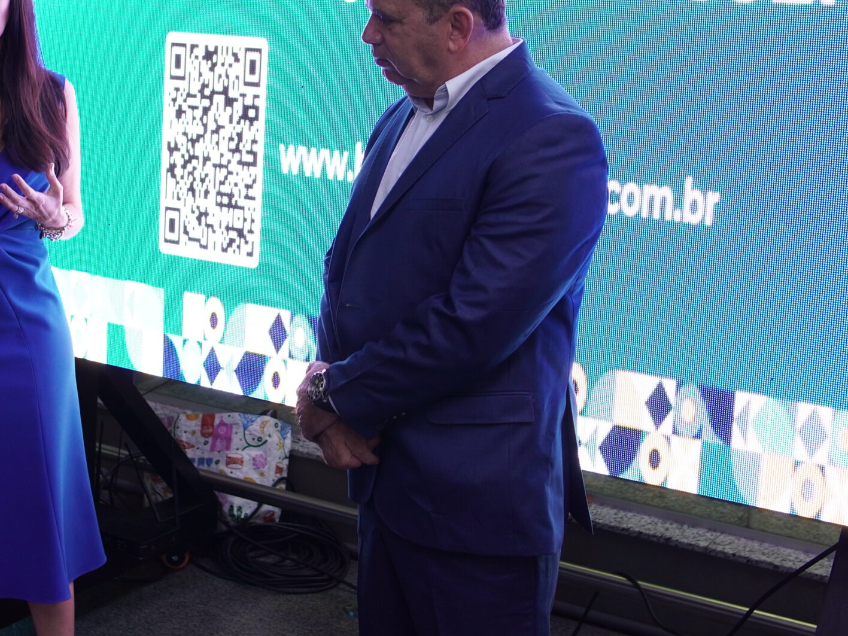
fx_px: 1467
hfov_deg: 32.0
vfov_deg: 24.2
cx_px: 278
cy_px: 166
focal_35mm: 60
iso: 250
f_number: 2.8
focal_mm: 23
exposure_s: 1/80
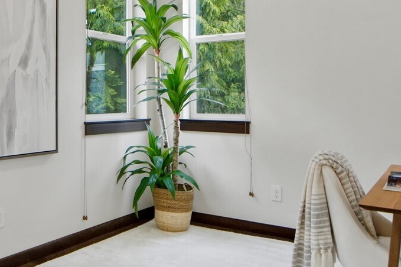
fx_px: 445
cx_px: 87
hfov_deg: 46.2
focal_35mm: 40
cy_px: 80
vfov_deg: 33.0
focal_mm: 16
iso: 400
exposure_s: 1/10
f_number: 9
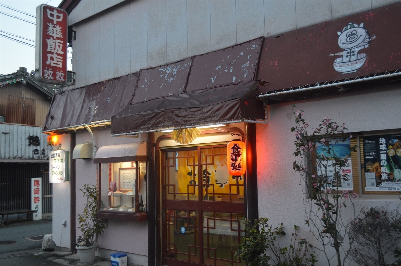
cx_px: 200
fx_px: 401
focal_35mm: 36
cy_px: 133
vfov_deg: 36.8
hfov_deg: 53.2
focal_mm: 24
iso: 720
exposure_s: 1/40
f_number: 4
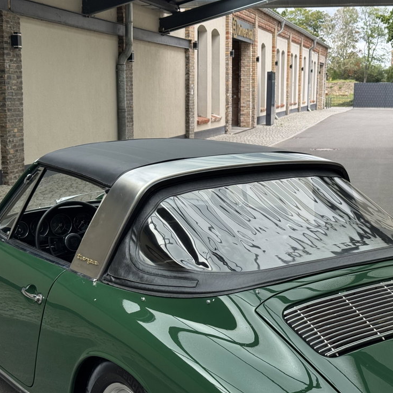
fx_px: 758
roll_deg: -0.2
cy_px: 201
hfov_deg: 29.0
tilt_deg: -8.8
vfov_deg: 29.1
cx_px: 219
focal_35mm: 59
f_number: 1.78
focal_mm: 6.76
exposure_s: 1/876
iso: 64
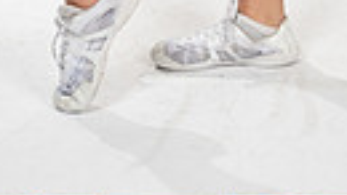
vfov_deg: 5.7
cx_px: 190
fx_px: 1830
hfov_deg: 10.8
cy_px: -387
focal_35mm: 199
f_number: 7.1
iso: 800
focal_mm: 55
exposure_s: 1/320
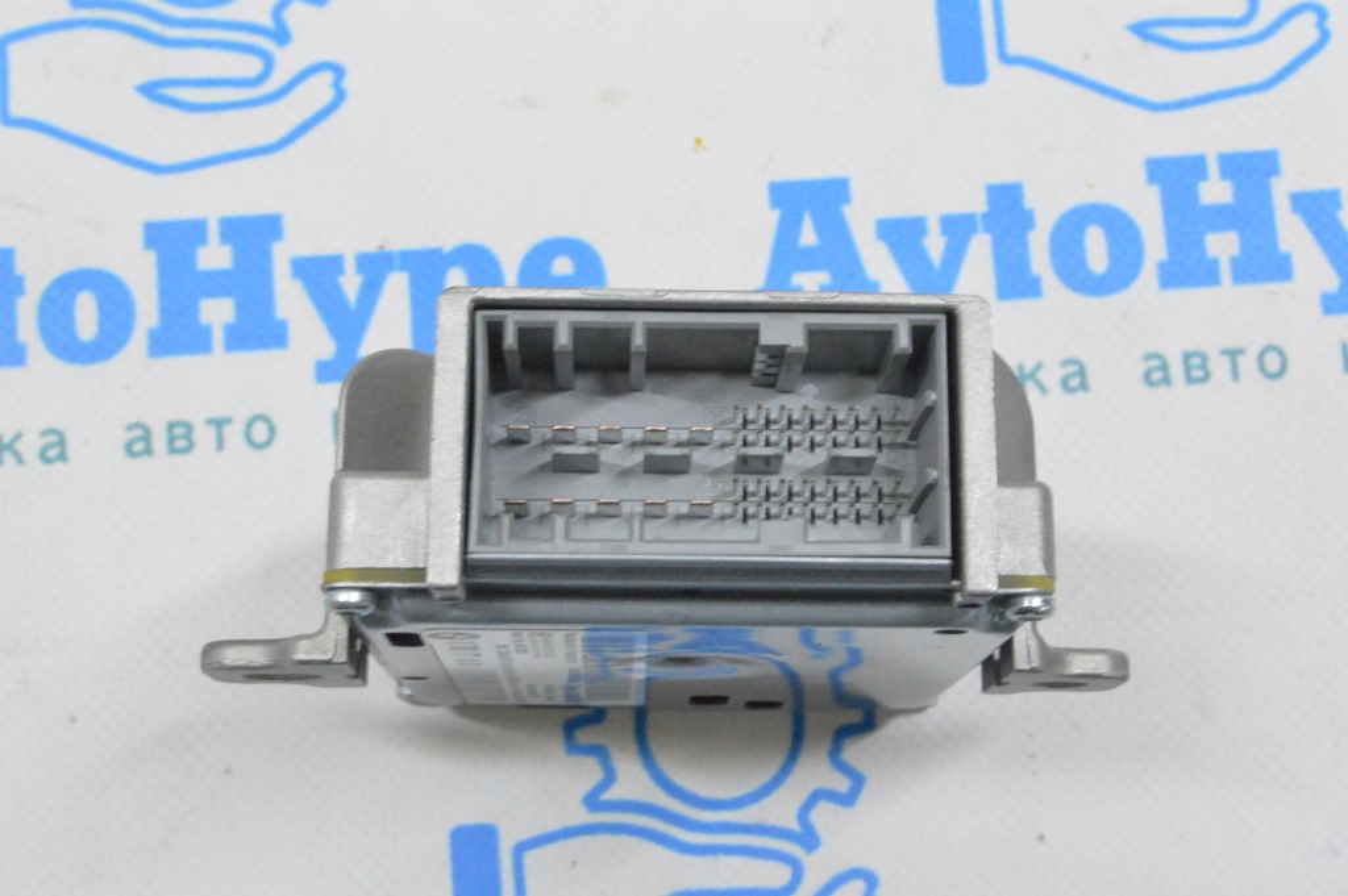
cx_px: 674
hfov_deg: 31.9
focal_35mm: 63
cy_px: 448
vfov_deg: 21.5
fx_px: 2357
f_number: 20
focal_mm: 42
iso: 6400
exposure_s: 1/15
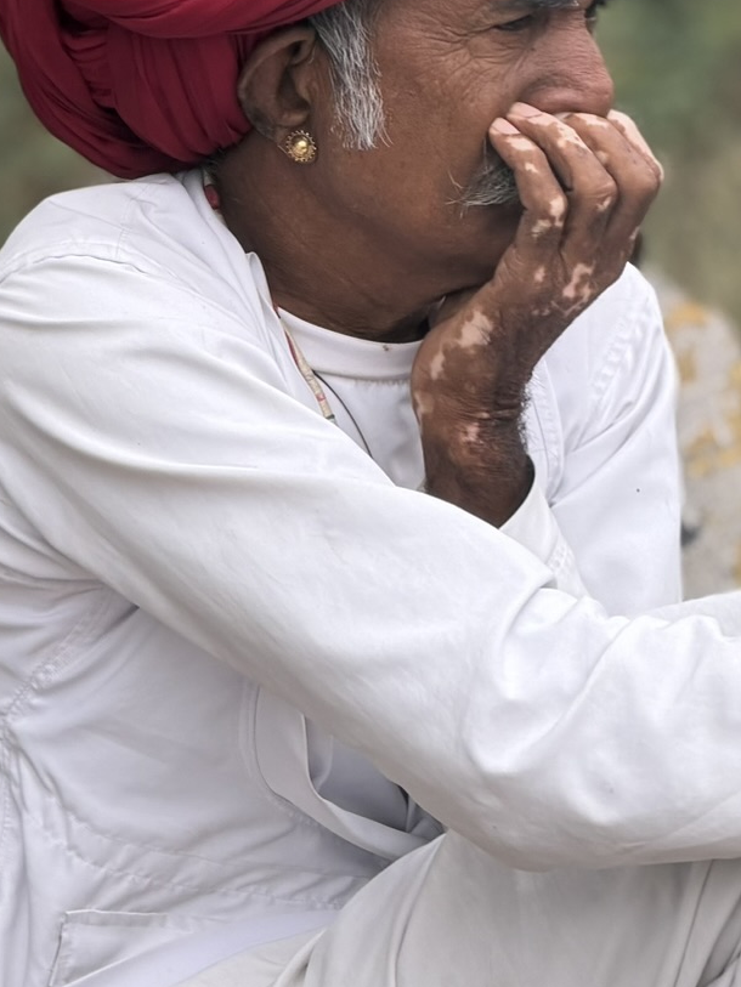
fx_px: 7191
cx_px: 587
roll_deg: +0.2
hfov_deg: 5.9
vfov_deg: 7.8
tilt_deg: -8.6
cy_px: 215
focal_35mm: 252
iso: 80
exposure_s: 1/121
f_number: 2.8
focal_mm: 16.89
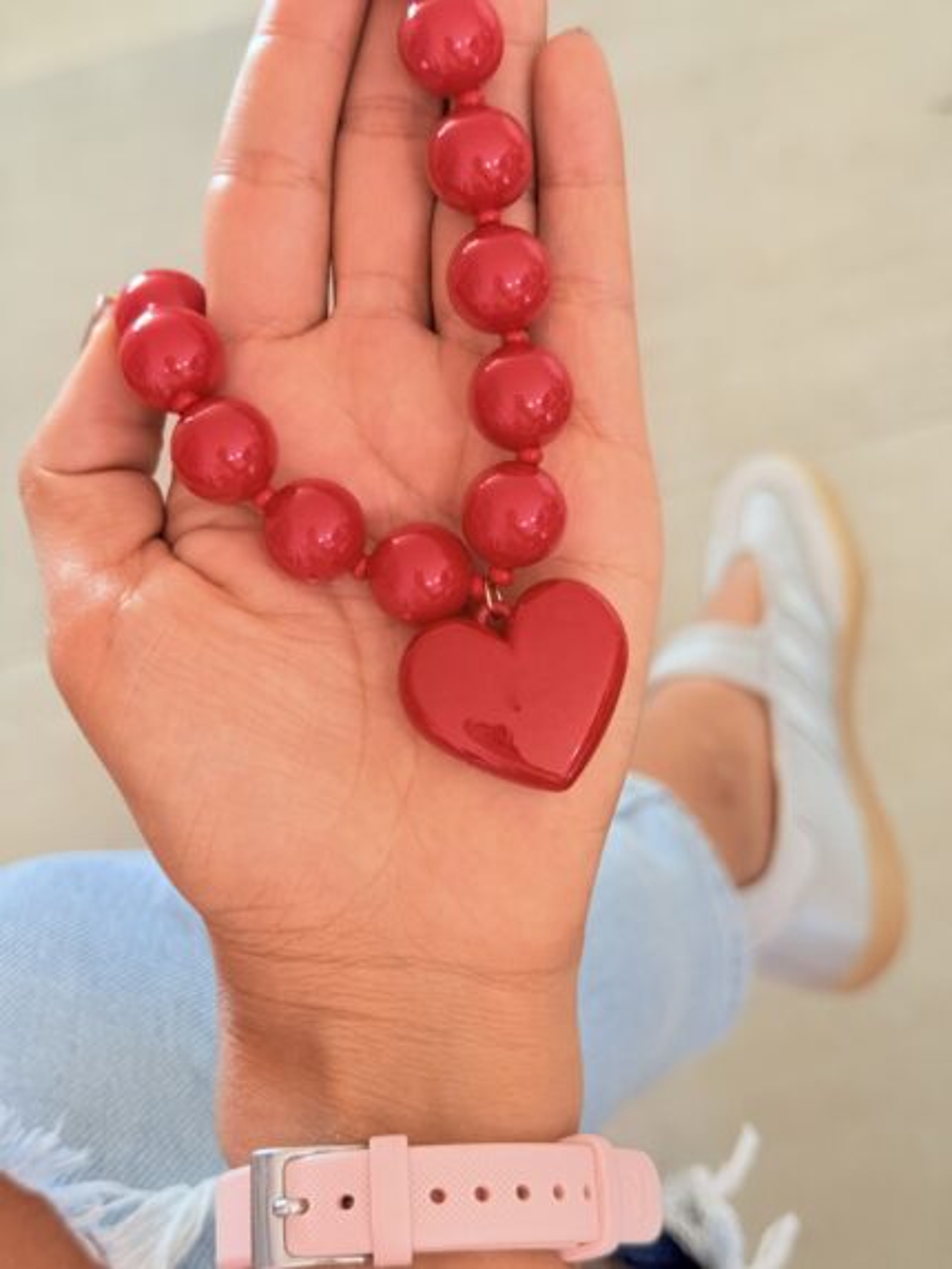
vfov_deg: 39.6
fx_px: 1759
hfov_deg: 30.3
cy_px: 634
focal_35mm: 48
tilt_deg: -55.2
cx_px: 476
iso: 200
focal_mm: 6.76
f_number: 1.78
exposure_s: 1/60
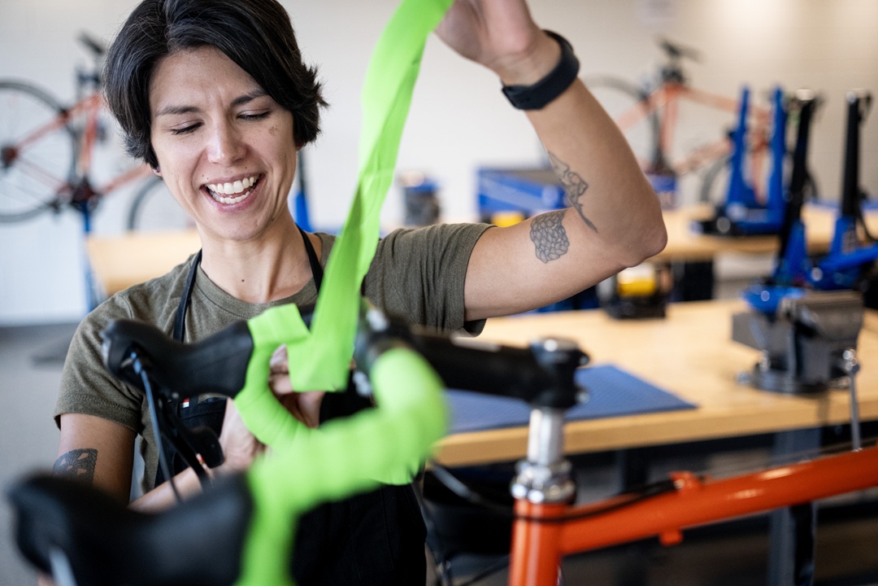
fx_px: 1219
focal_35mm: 50
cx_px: 439
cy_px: 293
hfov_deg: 39.6
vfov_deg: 27.0
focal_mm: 33
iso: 2000
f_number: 1.6
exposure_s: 1/400
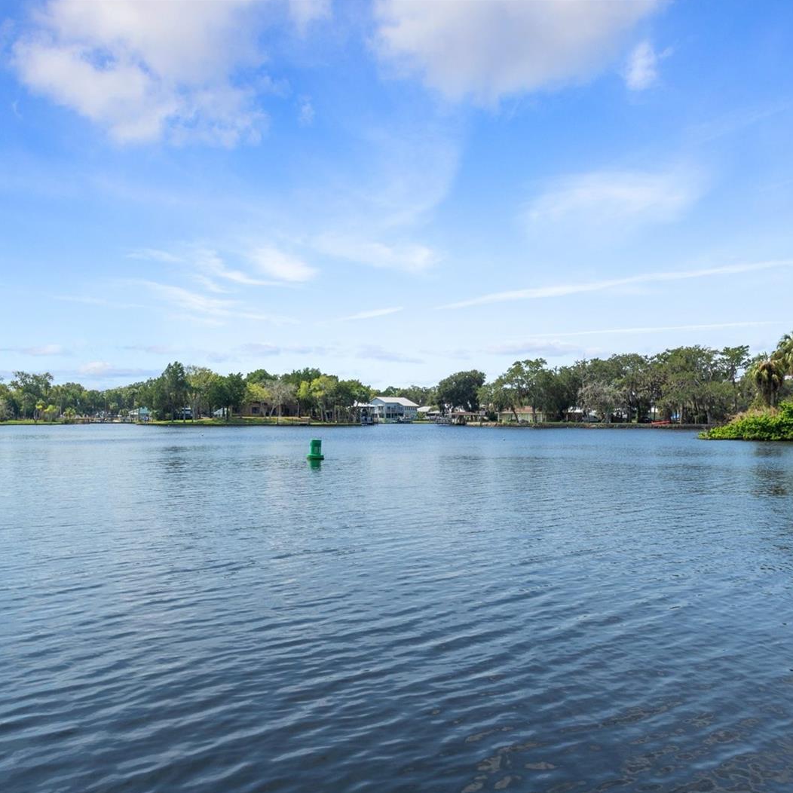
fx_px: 803
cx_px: 313
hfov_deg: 52.1
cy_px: 397
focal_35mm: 31
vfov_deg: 52.5
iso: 320
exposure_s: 1/800
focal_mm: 16
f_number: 8
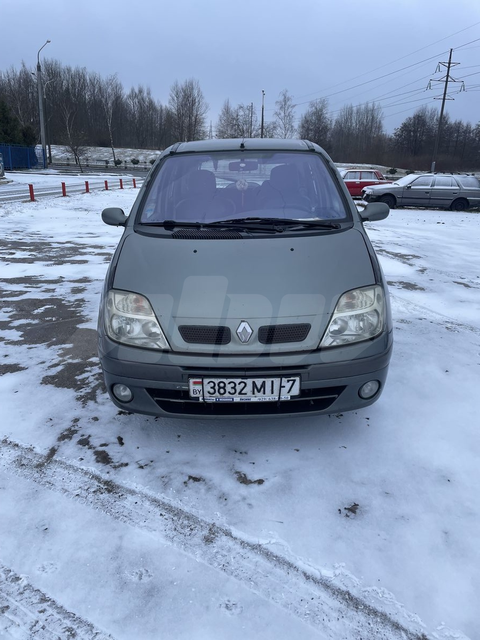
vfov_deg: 67.3
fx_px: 481
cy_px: 320
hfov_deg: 53.1
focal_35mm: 26
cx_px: 240
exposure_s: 1/121
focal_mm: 4.2
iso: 40
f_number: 1.6
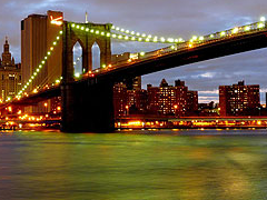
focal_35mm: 77
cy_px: 84
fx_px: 594
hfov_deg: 25.0
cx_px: 57
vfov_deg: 19.1
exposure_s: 8
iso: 80
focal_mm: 7.4
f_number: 4.5
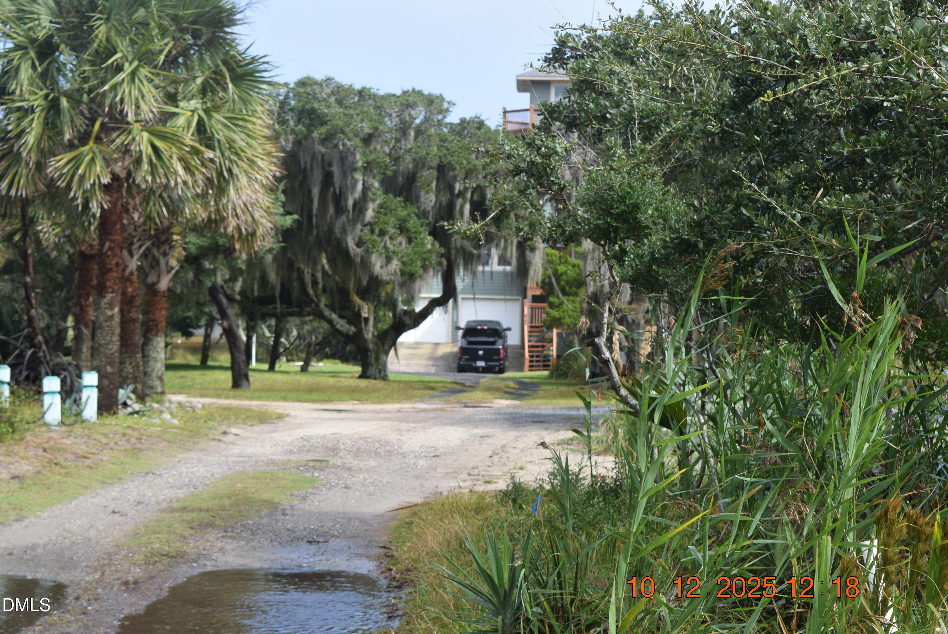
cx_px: 474
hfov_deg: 24.6
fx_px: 2174
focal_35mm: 82
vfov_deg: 16.6
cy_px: 317
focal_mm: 55
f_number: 9
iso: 200
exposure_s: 1/320
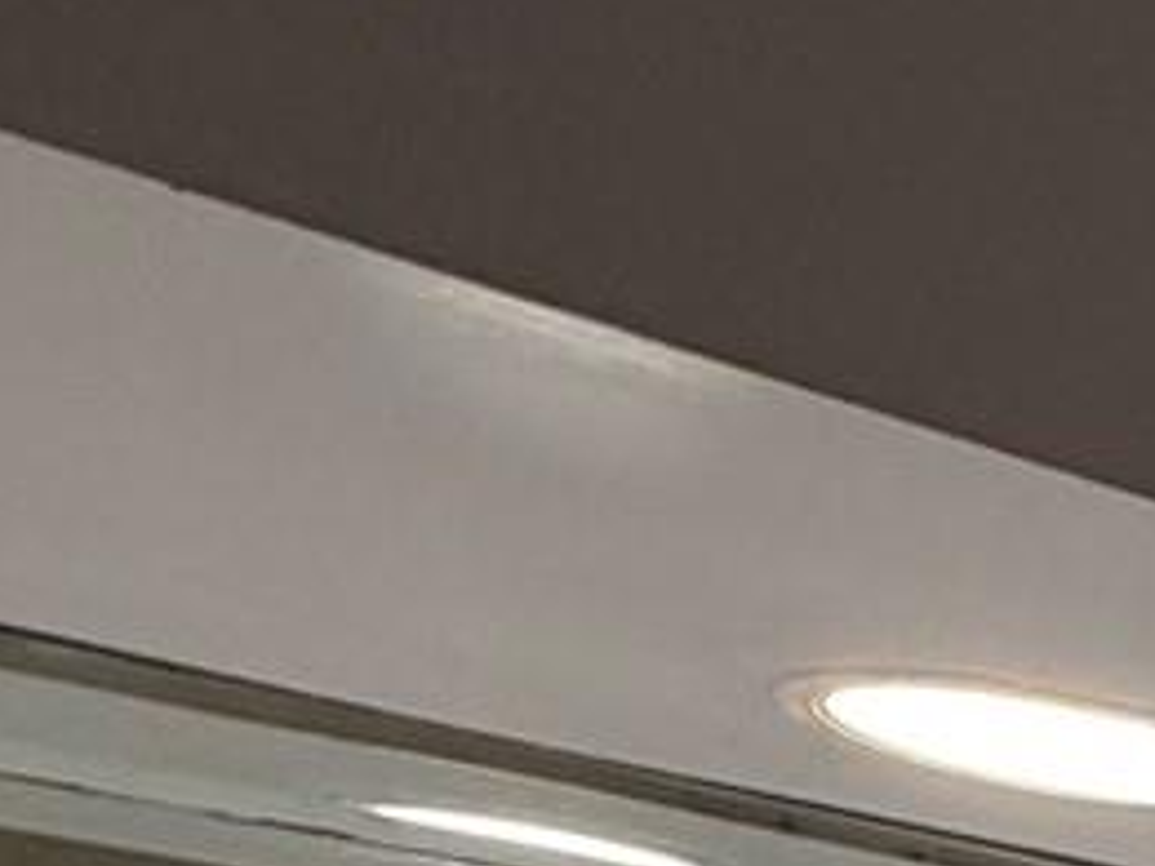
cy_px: 1723
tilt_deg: -6.1
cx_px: 2266
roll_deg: -5.4
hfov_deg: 17.1
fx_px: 2869
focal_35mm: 86
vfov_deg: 14.4
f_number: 2.2
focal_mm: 2.22
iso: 250
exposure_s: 1/120
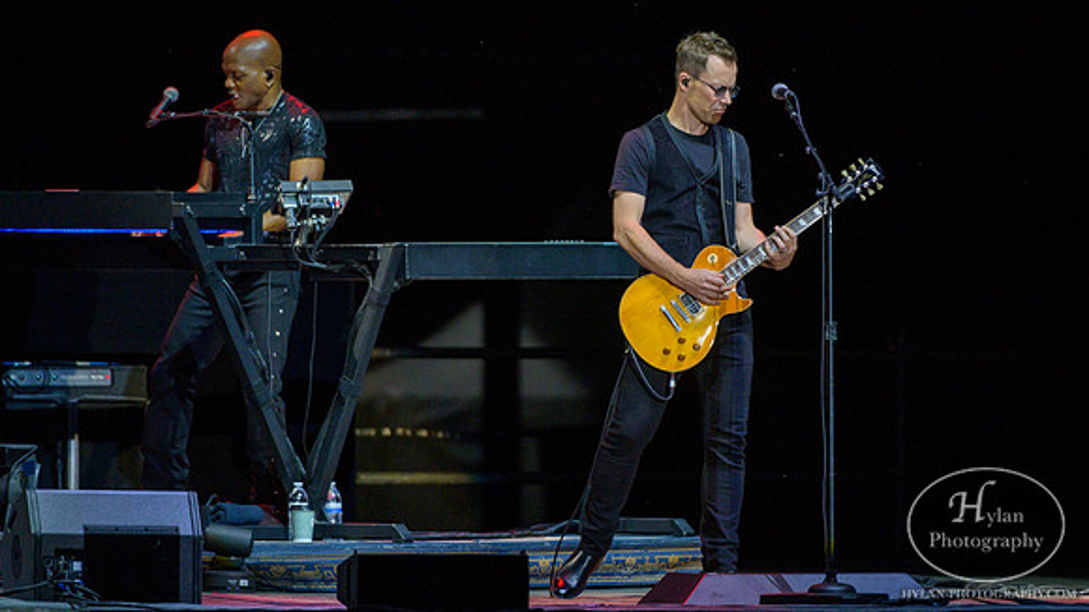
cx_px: 664
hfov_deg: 4.2
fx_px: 14755
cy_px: 170
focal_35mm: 511
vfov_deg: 2.4
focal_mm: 400
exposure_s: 1/500
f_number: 4.5
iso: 4000
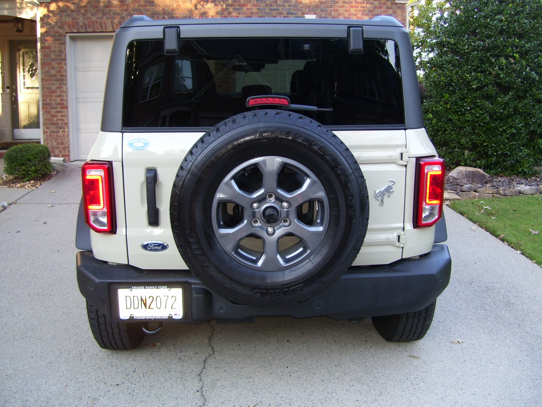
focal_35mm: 37
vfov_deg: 38.7
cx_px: 271
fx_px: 579
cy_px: 204
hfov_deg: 50.1
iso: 80
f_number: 2.7
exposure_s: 1/60
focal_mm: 6
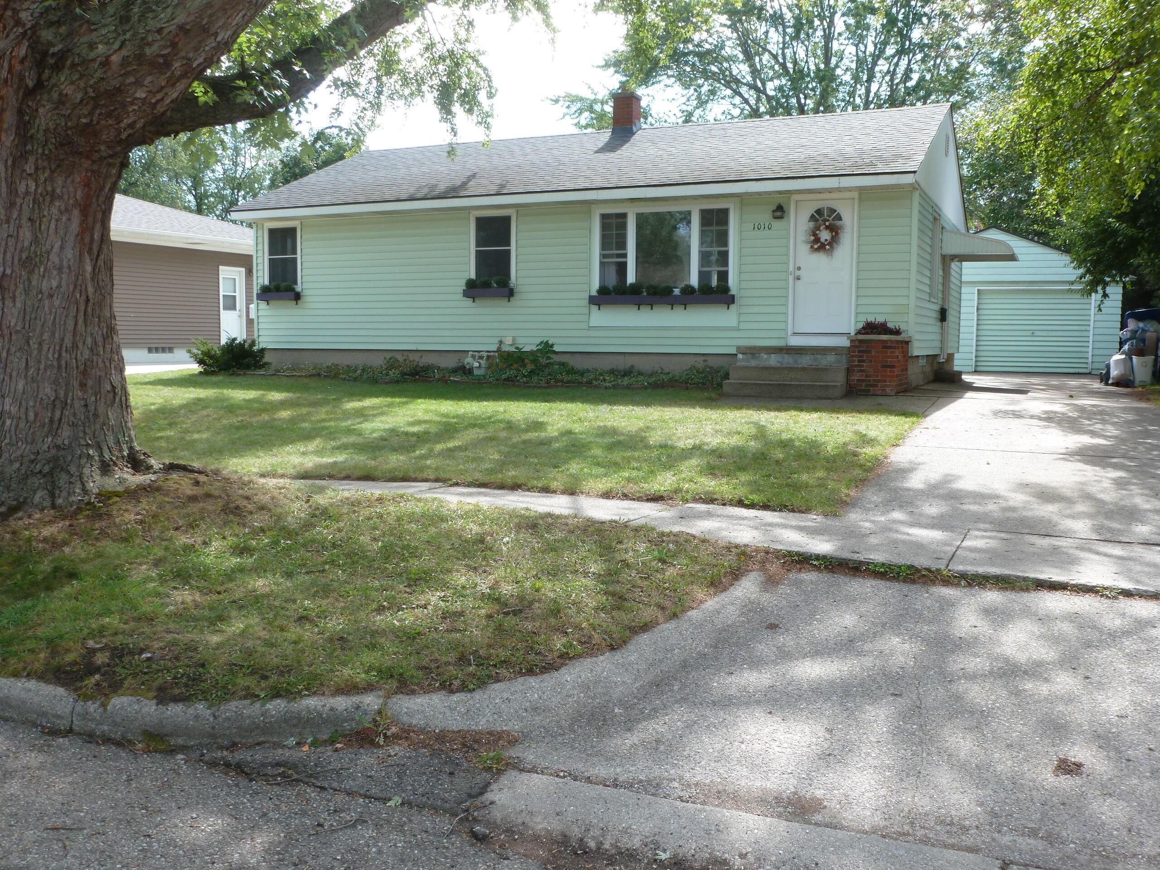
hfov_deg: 60.0
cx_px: 580
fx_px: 1005
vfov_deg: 46.8
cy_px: 435
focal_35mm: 30
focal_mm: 5.4
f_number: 4
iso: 100
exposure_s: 1/125
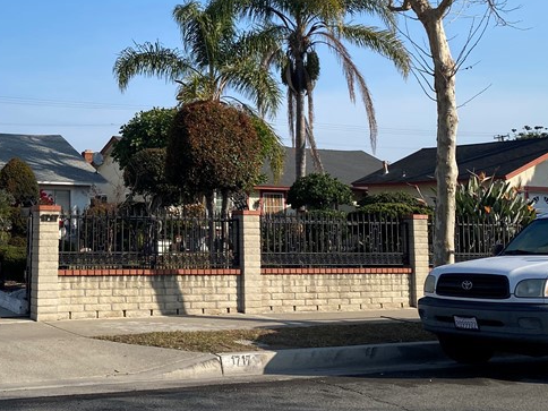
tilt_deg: +8.7
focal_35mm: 55
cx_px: 75
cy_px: 76
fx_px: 871
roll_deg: -1.4
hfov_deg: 33.4
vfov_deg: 26.0
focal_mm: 4.25
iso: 32
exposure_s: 1/2817
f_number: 1.8
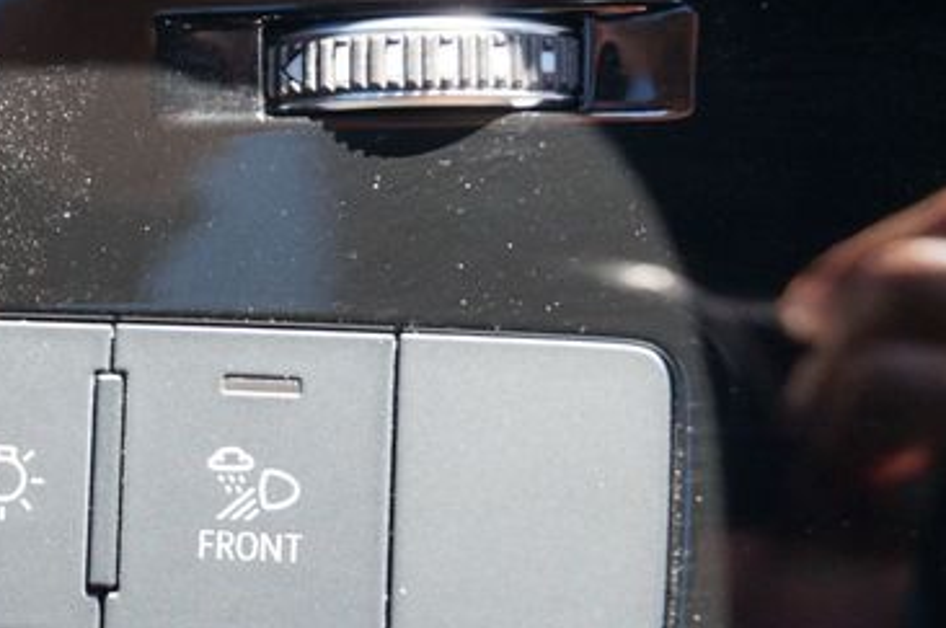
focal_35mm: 92
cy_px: 315
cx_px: 171
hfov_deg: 21.9
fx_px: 2411
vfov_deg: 14.8
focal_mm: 35
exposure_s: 1/60
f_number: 5.6
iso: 400
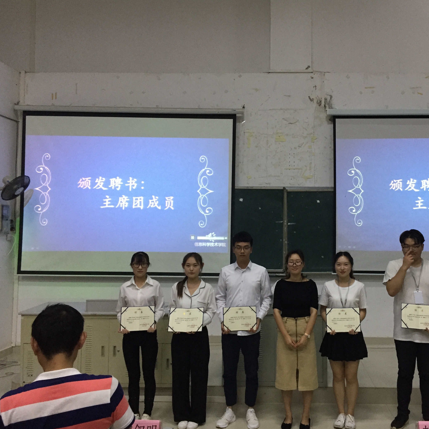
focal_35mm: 35
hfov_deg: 46.6
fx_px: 491
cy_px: 219
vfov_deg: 47.2
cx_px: 280
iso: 200
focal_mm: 4.15
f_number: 2.2
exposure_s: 1/33
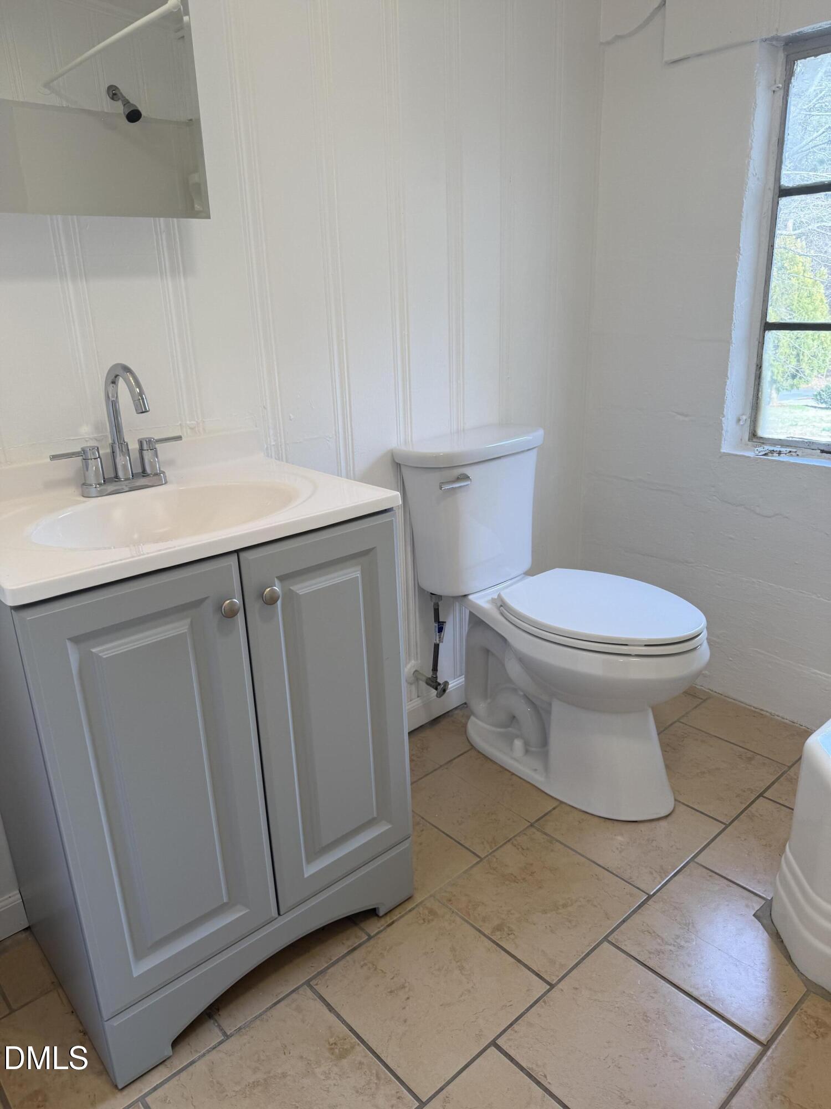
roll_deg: +3.4
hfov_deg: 56.8
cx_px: 416
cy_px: 554
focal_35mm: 24
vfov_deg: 71.6
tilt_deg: -18.8
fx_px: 768
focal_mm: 6.76
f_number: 1.78
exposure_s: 1/138
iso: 64
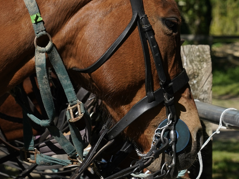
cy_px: 36
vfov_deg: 5.9
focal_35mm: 252
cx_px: 91
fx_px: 1740
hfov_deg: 7.9
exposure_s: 1/1600
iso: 800
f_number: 9
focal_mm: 103
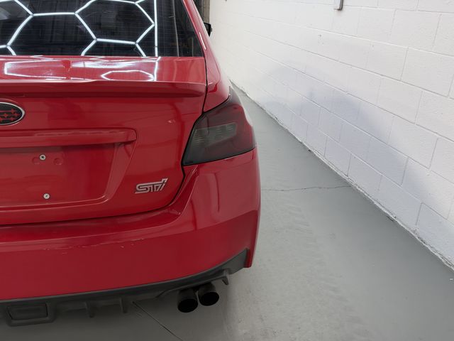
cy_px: 170
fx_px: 380
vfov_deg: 48.2
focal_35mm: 29
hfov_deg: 61.7
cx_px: 227
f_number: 1.8
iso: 100
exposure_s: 1/120
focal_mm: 6.93
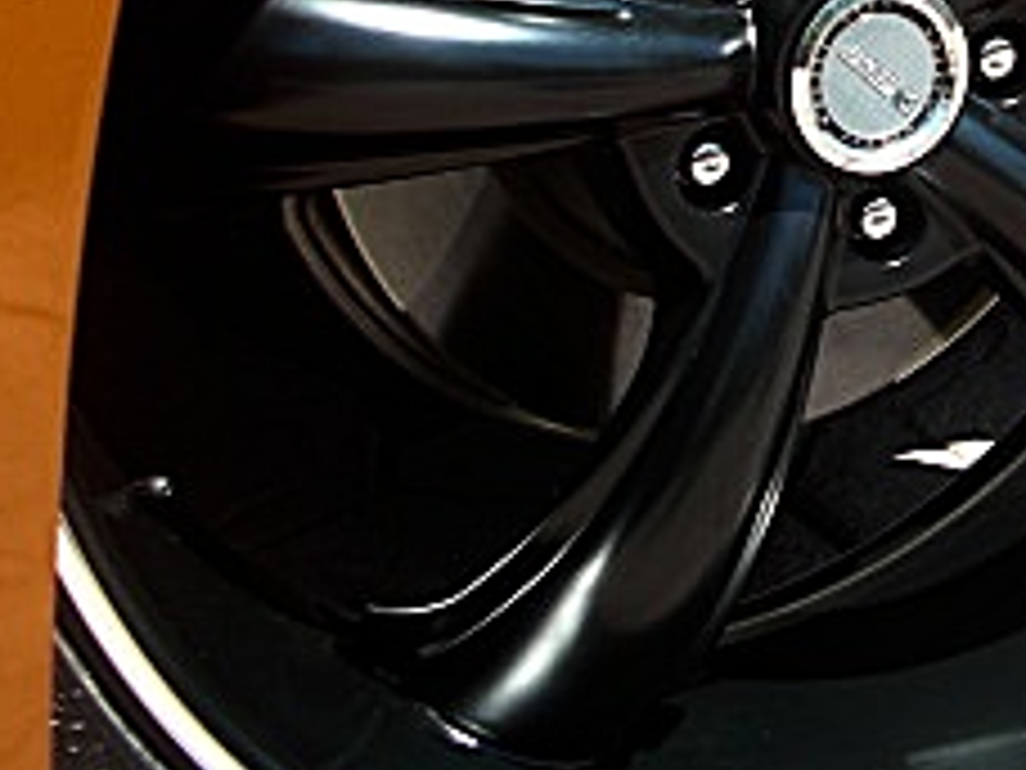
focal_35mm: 101
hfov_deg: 18.6
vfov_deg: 14.3
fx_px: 2994
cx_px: 1166
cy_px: -99
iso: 50
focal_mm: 6.3
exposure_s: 1/250
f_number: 2.8
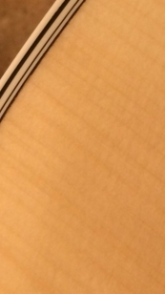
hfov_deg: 10.0
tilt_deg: -72.6
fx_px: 818
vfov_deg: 19.5
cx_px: 399
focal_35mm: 105
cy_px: -28
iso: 200
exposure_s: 1/33
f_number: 2.2
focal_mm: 4.15
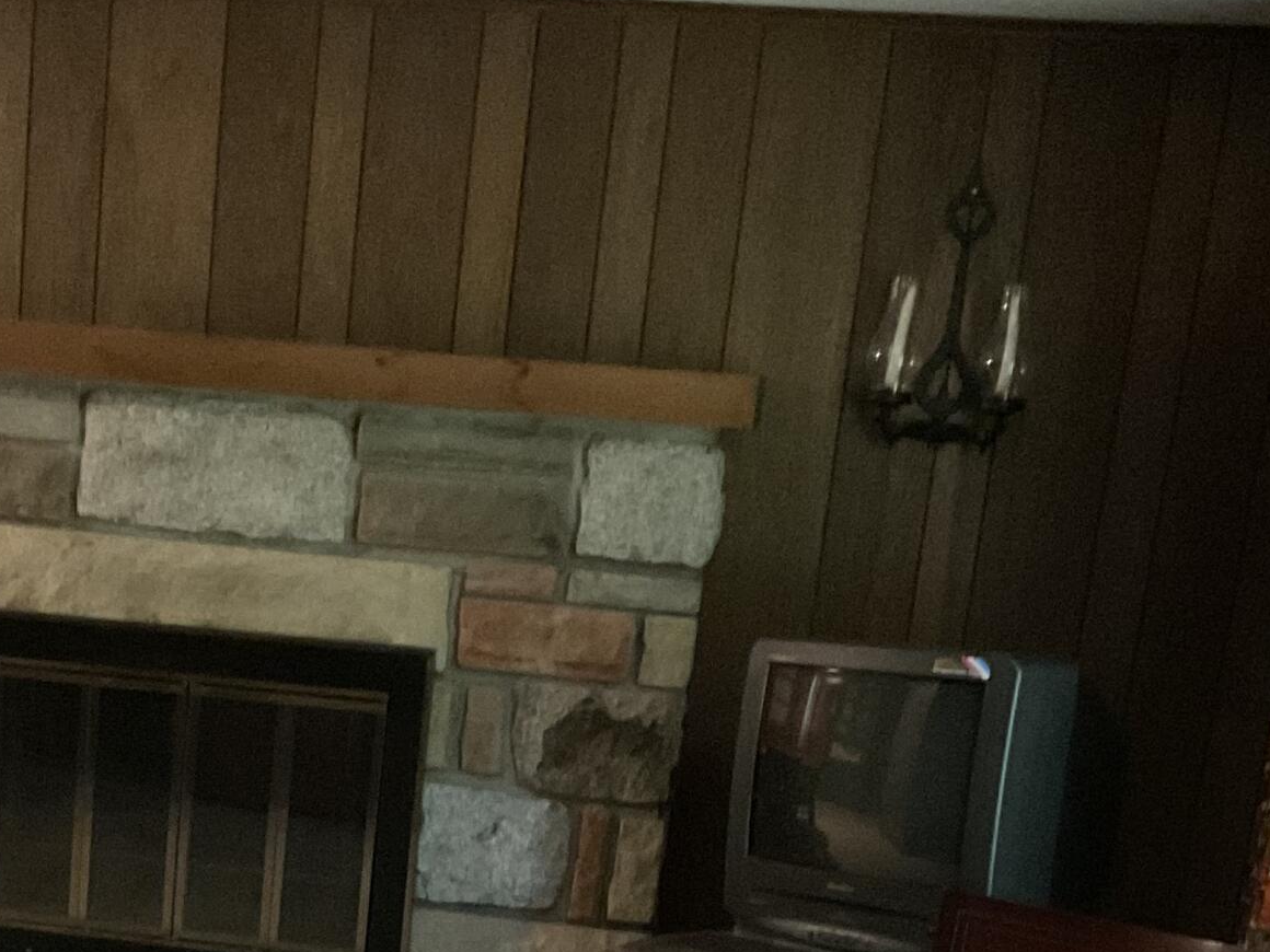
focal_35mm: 75
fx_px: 2752
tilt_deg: -16.4
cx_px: 226
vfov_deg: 18.8
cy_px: 1085
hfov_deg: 25.5
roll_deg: -3.6
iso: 500
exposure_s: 1/20
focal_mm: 3
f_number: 1.8
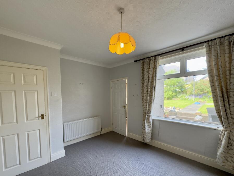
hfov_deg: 94.5
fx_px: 108
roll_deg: +1.0
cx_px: 117
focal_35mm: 16
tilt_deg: -2.4
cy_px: 100
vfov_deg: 77.7
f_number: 2.2
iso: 160
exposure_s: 1/100
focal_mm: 2.22
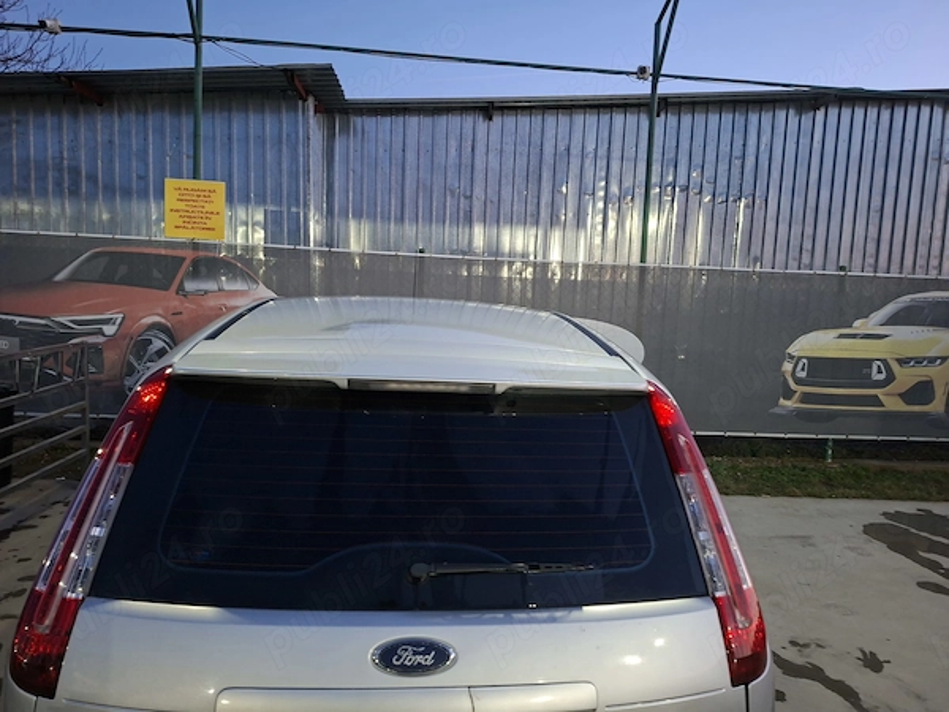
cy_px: 356
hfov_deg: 73.9
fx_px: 631
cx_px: 474
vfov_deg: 58.9
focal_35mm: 23
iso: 640
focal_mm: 5.54
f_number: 1.8
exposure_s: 1/25
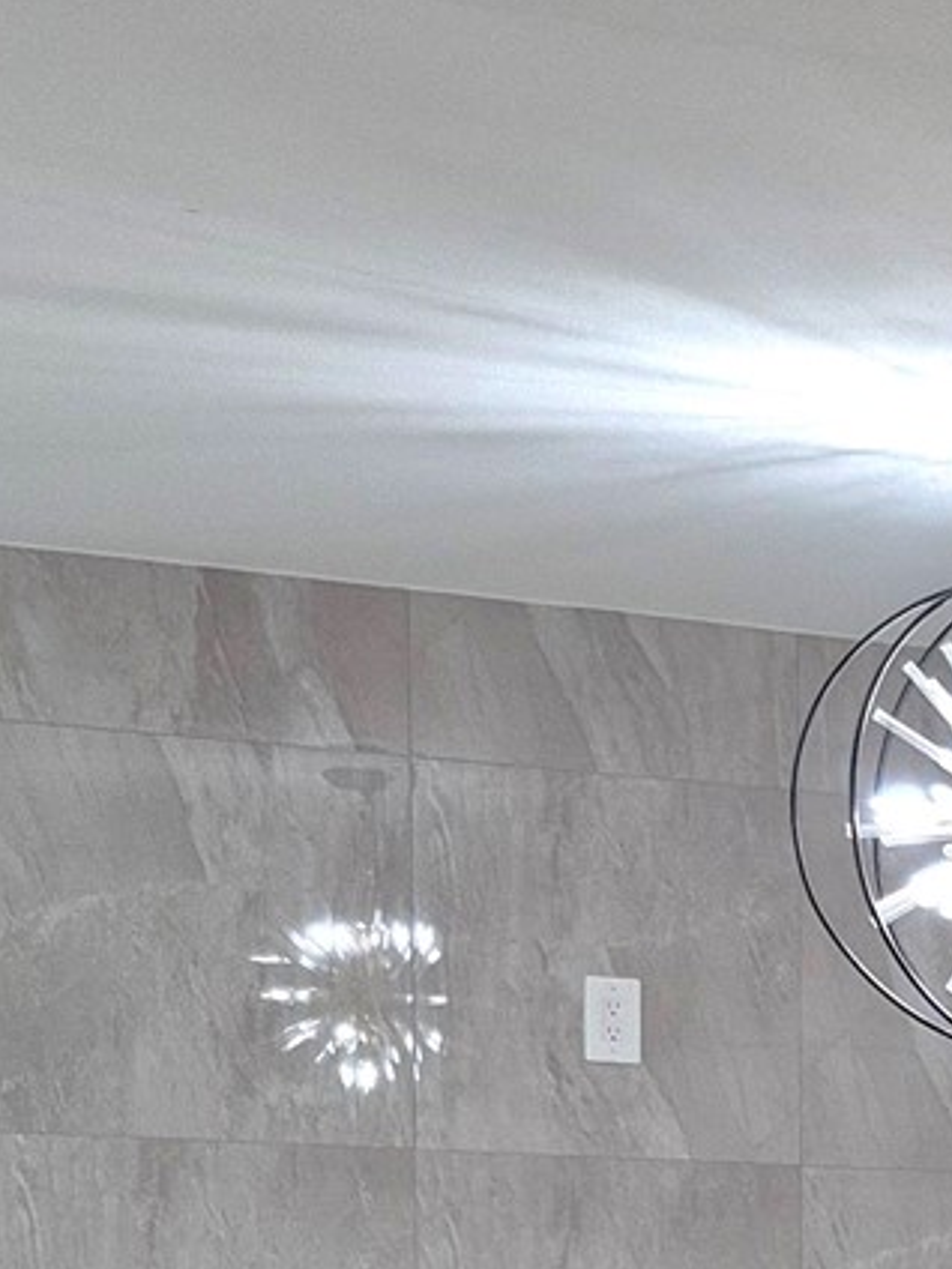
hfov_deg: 12.1
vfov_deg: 16.9
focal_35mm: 111
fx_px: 4070
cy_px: 1562
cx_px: 1808
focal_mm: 5.4
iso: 80
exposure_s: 1/120
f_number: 1.8
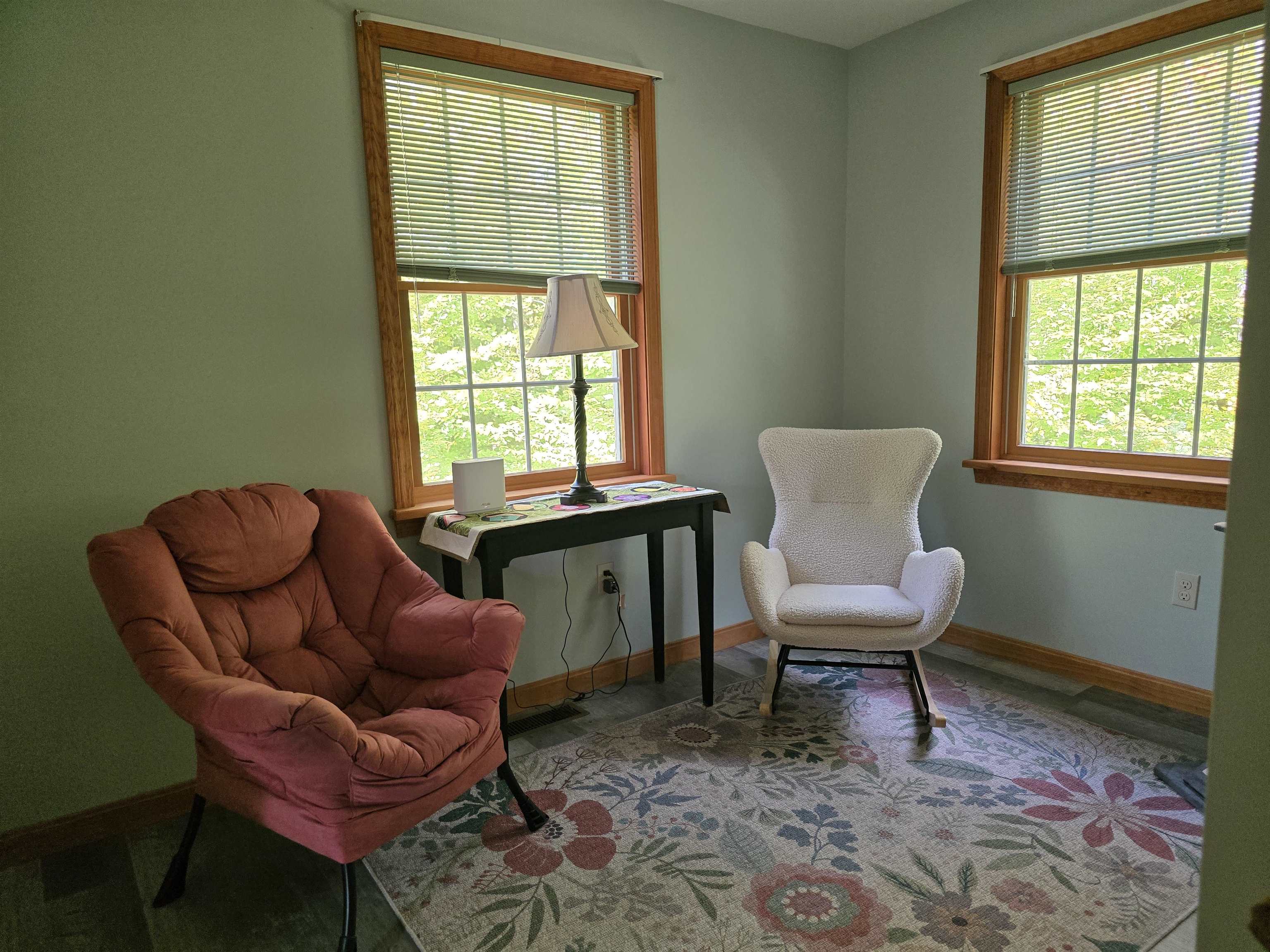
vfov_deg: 58.9
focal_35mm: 23
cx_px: 635
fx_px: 844
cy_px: 476
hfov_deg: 73.9
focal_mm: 6.3
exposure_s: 1/120
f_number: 1.7
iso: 200
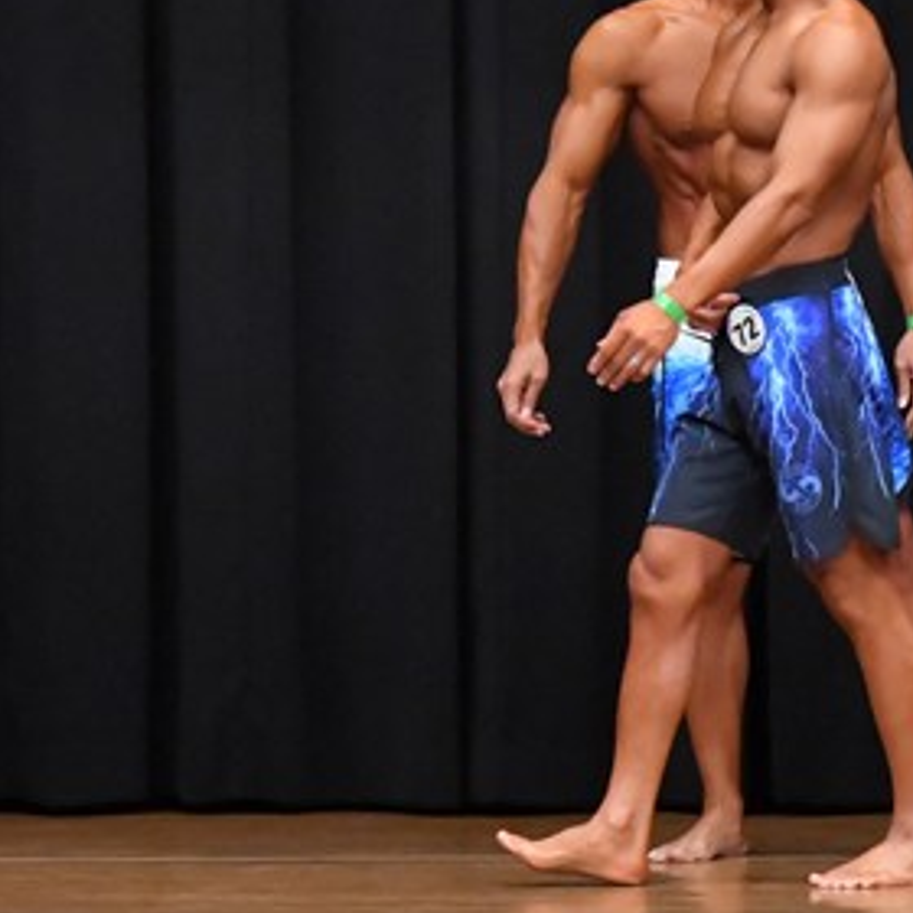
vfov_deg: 4.0
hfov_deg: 4.0
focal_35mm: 440
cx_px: 990
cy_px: 460
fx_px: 13130
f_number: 5.6
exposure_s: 1/400
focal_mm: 125
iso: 8000
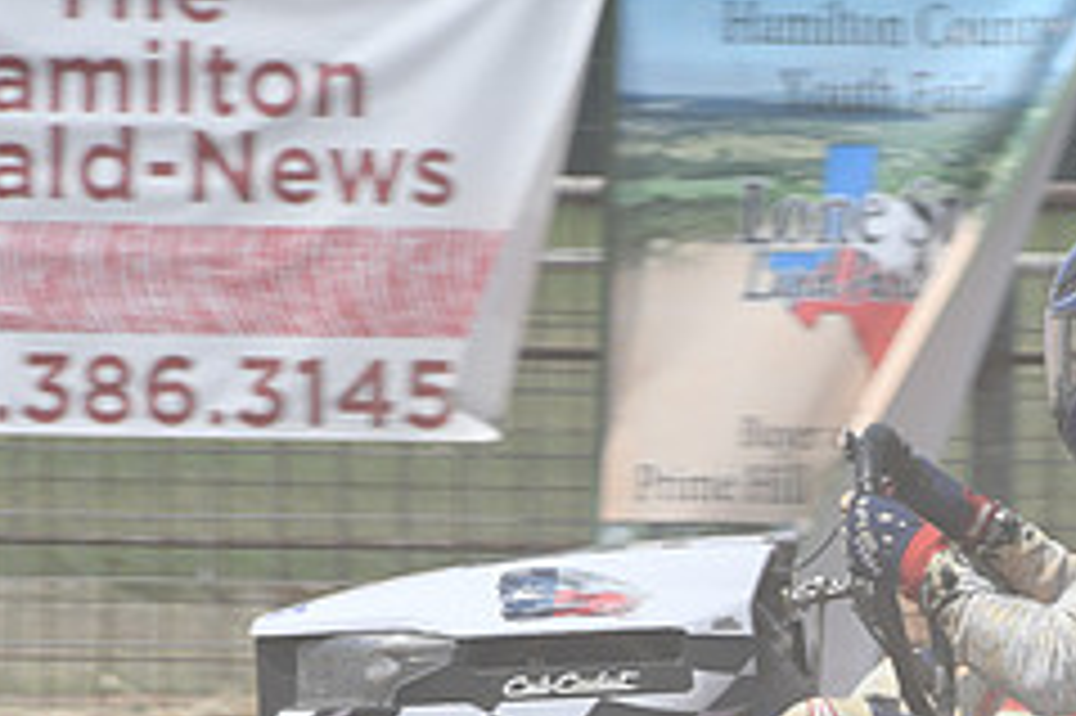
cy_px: 790
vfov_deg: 2.2
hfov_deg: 3.2
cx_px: 959
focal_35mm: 637
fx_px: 19025
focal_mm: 175
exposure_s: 1/500
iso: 110
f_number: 8
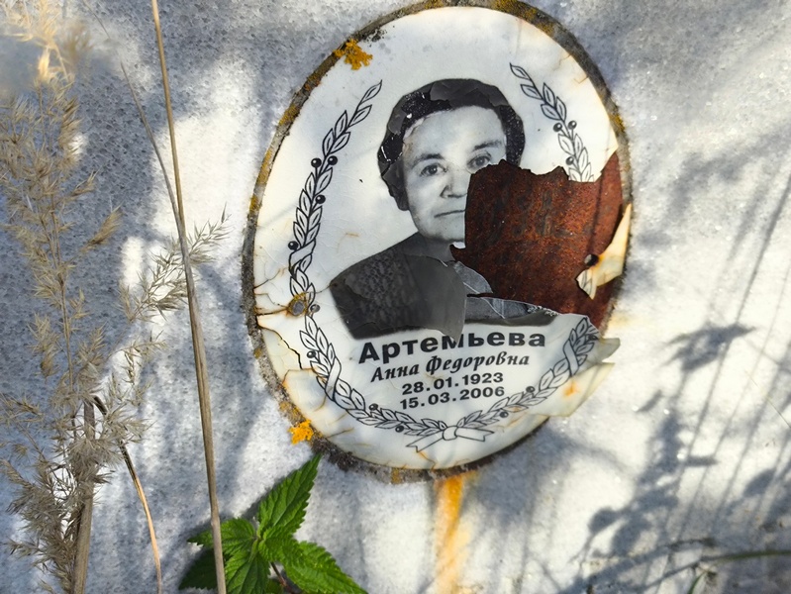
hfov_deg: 38.2
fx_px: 1143
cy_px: 297
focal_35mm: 50
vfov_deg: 29.1
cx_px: 396
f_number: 1.7
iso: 50
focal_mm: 4.71
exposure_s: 1/791
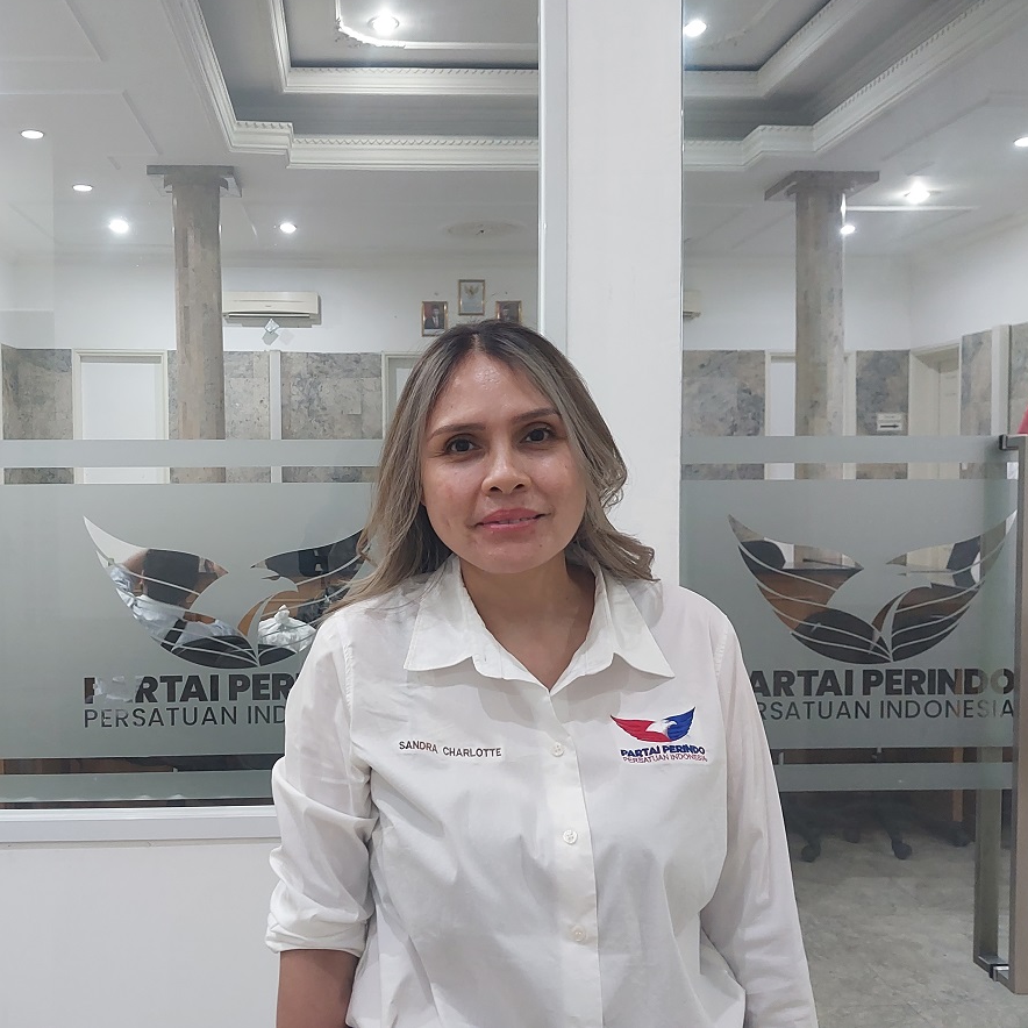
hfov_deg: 45.7
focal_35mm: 36
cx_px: 399
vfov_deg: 46.0
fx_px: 1210
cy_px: 507
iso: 320
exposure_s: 1/40
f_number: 1.8
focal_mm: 4.6
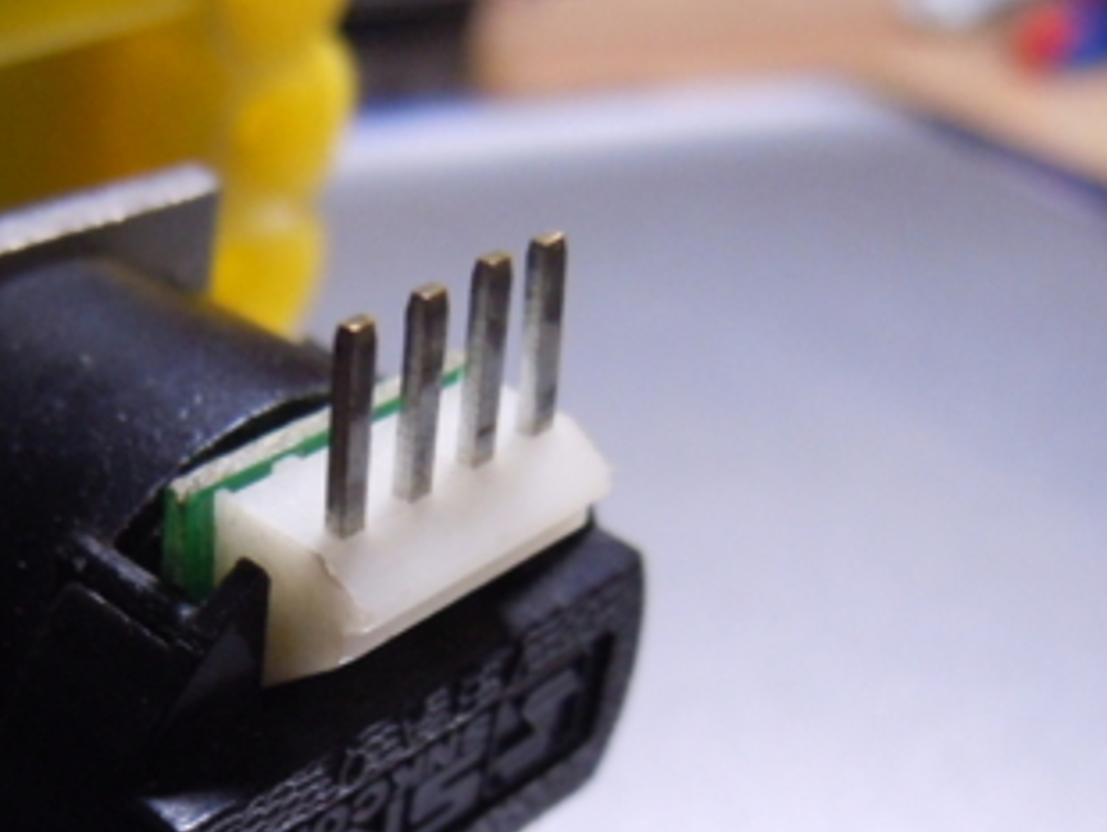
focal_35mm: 58
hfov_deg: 32.4
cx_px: 243
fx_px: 1856
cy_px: 728
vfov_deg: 24.6
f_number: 3.5
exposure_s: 1/40
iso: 400
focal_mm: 5.4
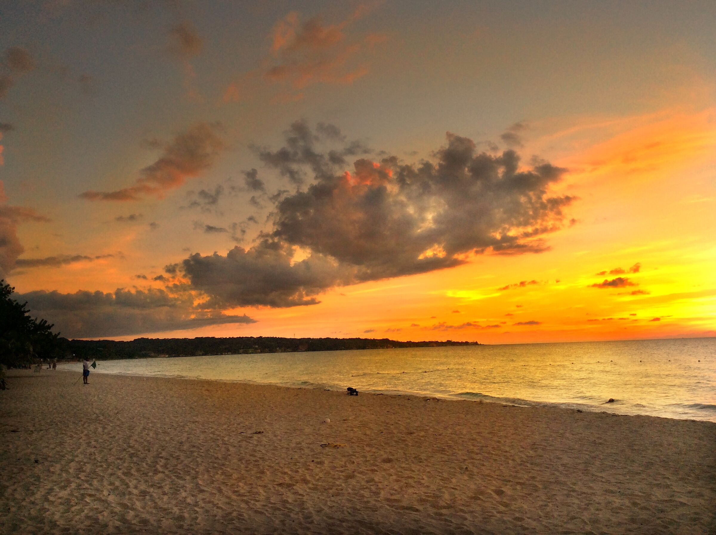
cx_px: 358
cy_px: 268
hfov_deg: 56.9
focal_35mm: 32
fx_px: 661
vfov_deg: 44.1
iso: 32
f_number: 2.4
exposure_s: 1/136
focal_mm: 3.3
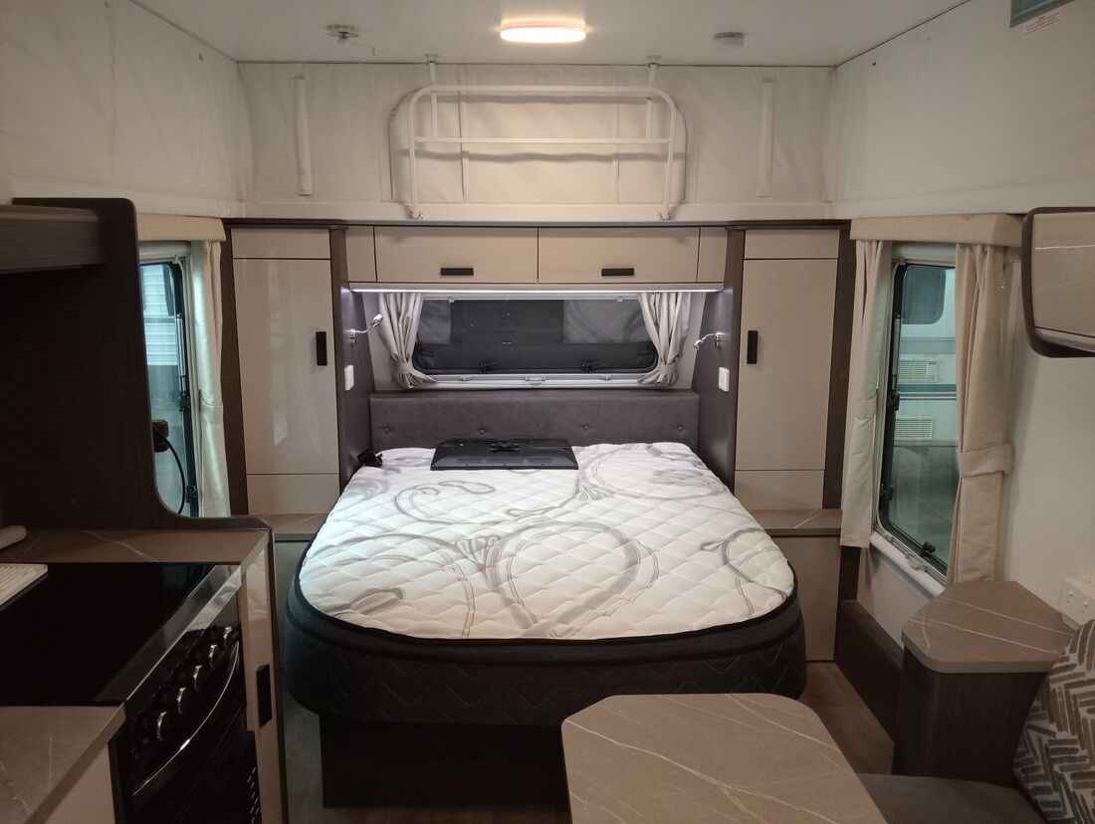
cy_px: 412
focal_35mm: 28
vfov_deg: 49.8
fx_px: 887
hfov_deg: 63.4
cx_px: 548
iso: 814
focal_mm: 3.98
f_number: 1.8
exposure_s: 1/33.3
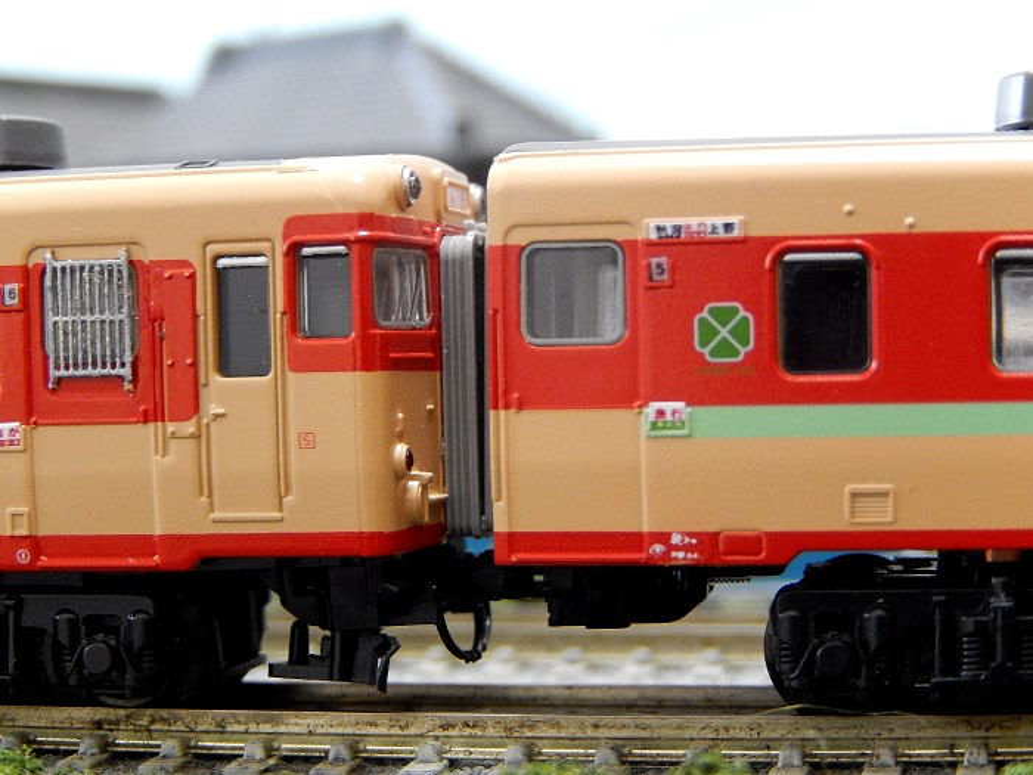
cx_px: 516
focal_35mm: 85
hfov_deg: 23.0
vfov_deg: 17.4
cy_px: 388
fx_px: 2537
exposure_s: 1/13
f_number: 5.1
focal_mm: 15.2
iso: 800
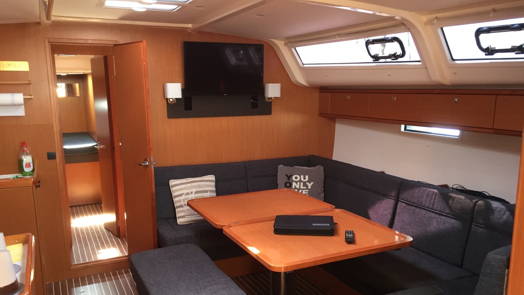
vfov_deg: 36.6
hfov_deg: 61.0
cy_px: 173
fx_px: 445
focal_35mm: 32
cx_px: 260
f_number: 2.2
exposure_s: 1/33
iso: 125
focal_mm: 4.15
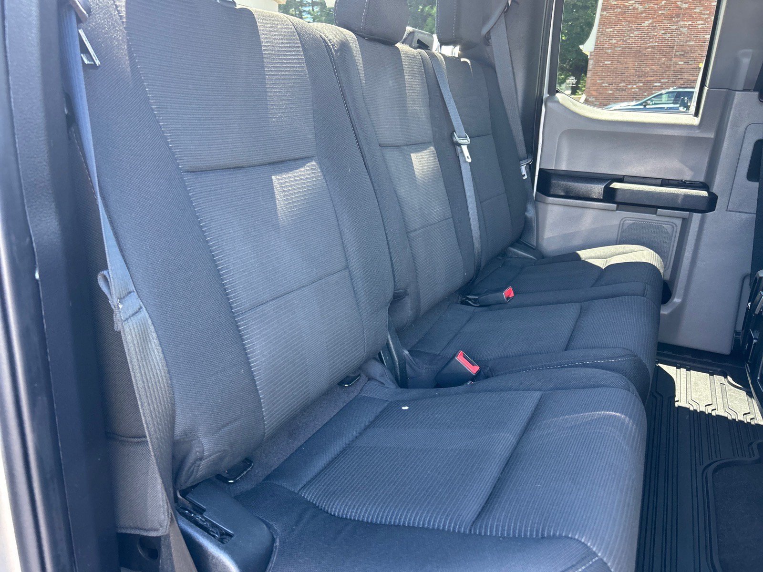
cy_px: 286
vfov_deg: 53.1
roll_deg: -1.8
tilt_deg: -15.7
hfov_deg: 67.3
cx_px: 382
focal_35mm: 26
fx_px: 573
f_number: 1.5
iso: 100
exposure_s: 1/121
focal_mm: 5.7
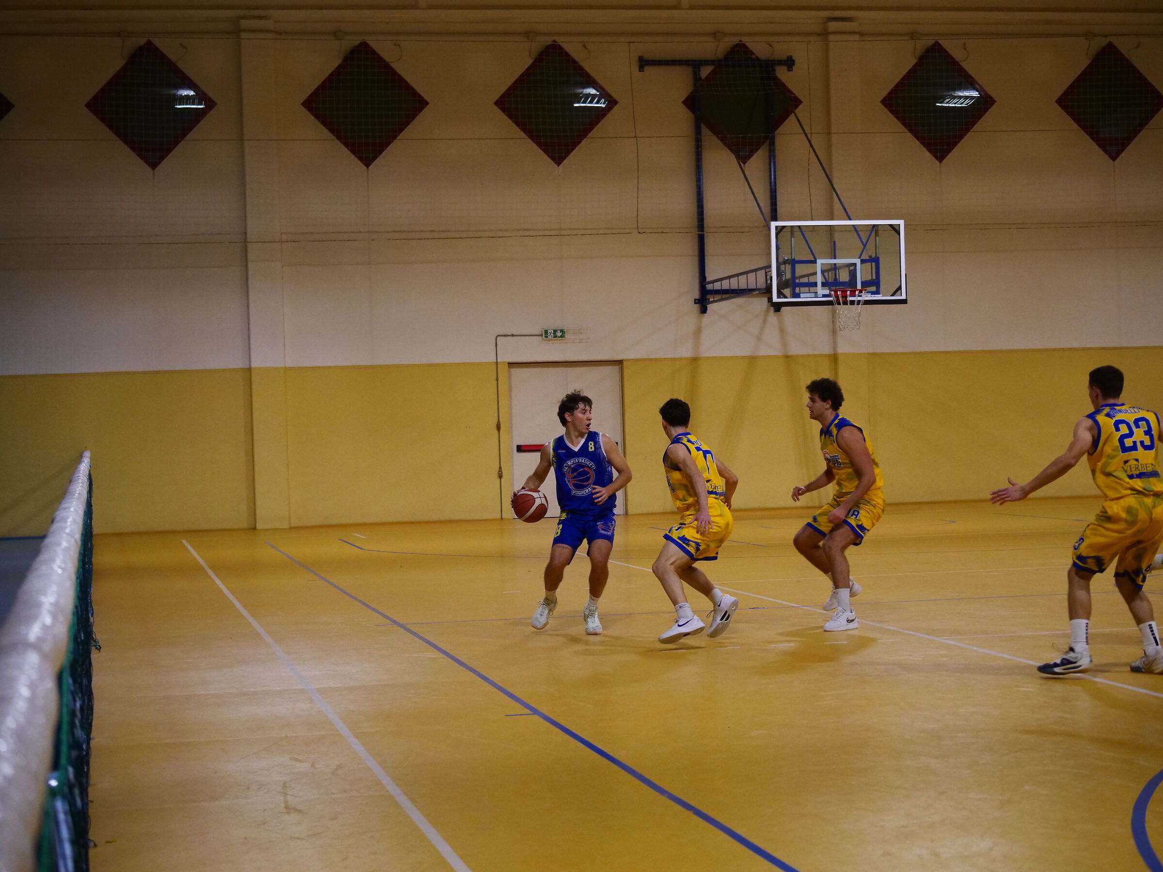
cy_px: 436
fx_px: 2352
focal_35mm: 70
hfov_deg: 27.8
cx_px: 582
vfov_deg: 21.0
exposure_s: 1/640
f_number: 2.8
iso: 1600
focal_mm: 35
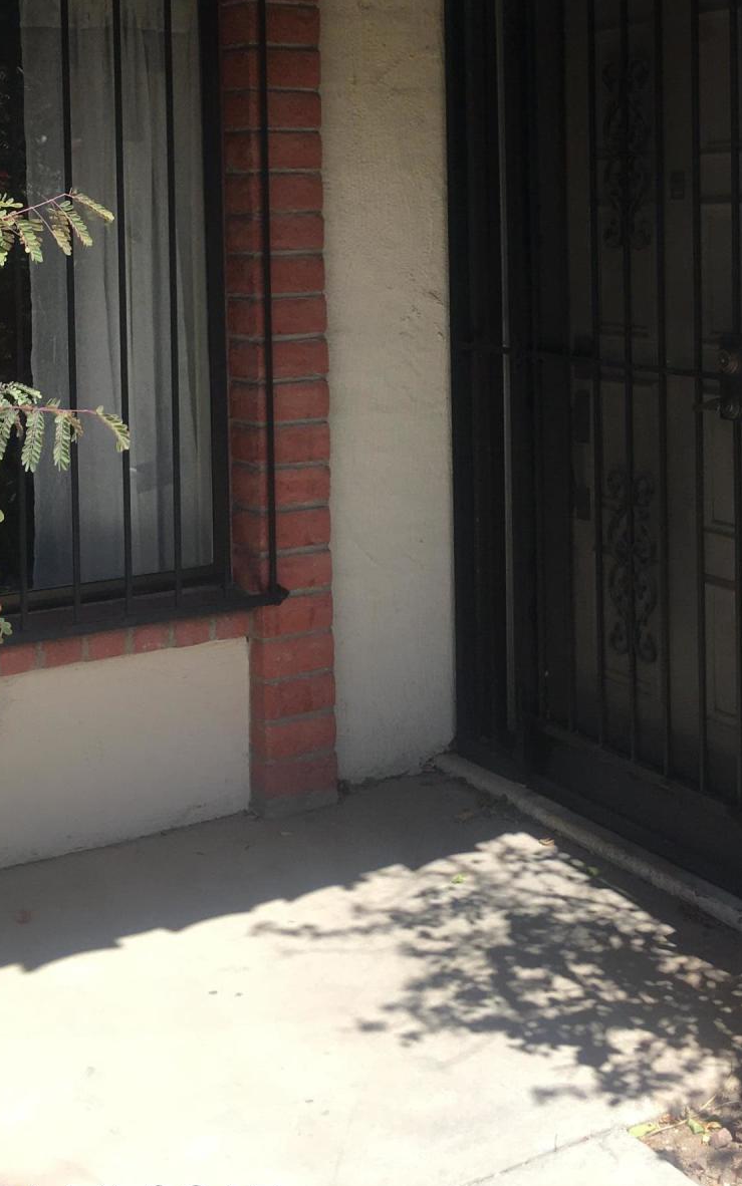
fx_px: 1682
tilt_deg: -4.1
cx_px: 633
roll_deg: +0.6
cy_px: 293
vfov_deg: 37.9
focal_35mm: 52
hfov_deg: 24.3
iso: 25
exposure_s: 1/693
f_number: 2.2
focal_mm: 4.15
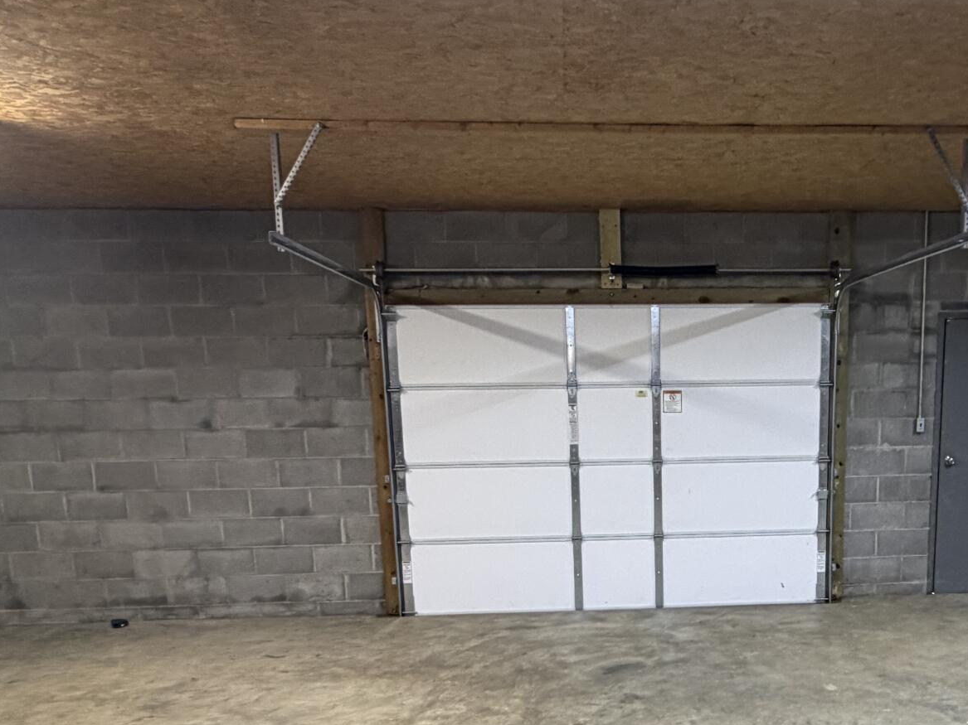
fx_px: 1007
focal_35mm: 36
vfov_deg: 38.2
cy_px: 578
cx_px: 671
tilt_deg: -11.6
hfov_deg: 50.1
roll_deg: +0.6
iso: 200
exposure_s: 1/60
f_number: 2.2
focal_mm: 2.22
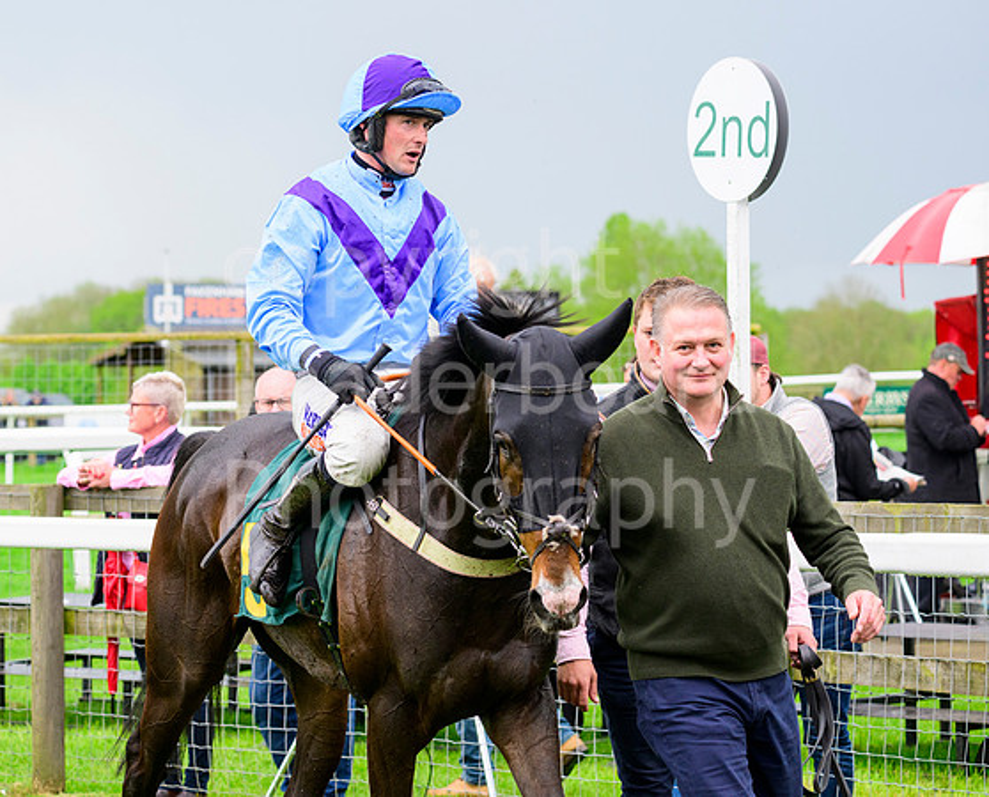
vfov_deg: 11.7
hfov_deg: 14.4
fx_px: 3902
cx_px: 320
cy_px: 351
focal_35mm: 133
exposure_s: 1/500
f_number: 5.6
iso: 1000
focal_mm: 105
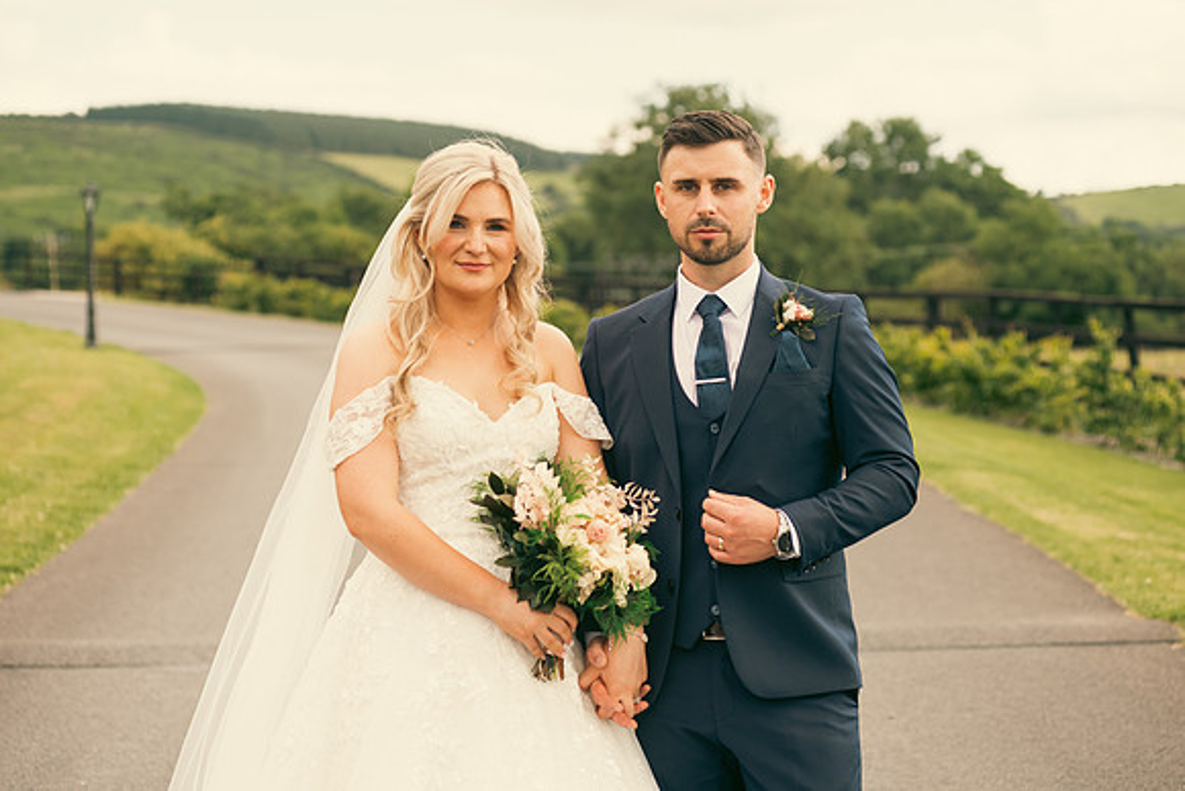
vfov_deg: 17.1
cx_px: 592
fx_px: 2634
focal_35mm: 80
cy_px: 396
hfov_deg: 25.4
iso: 125
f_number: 3.5
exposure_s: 1/320
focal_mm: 80
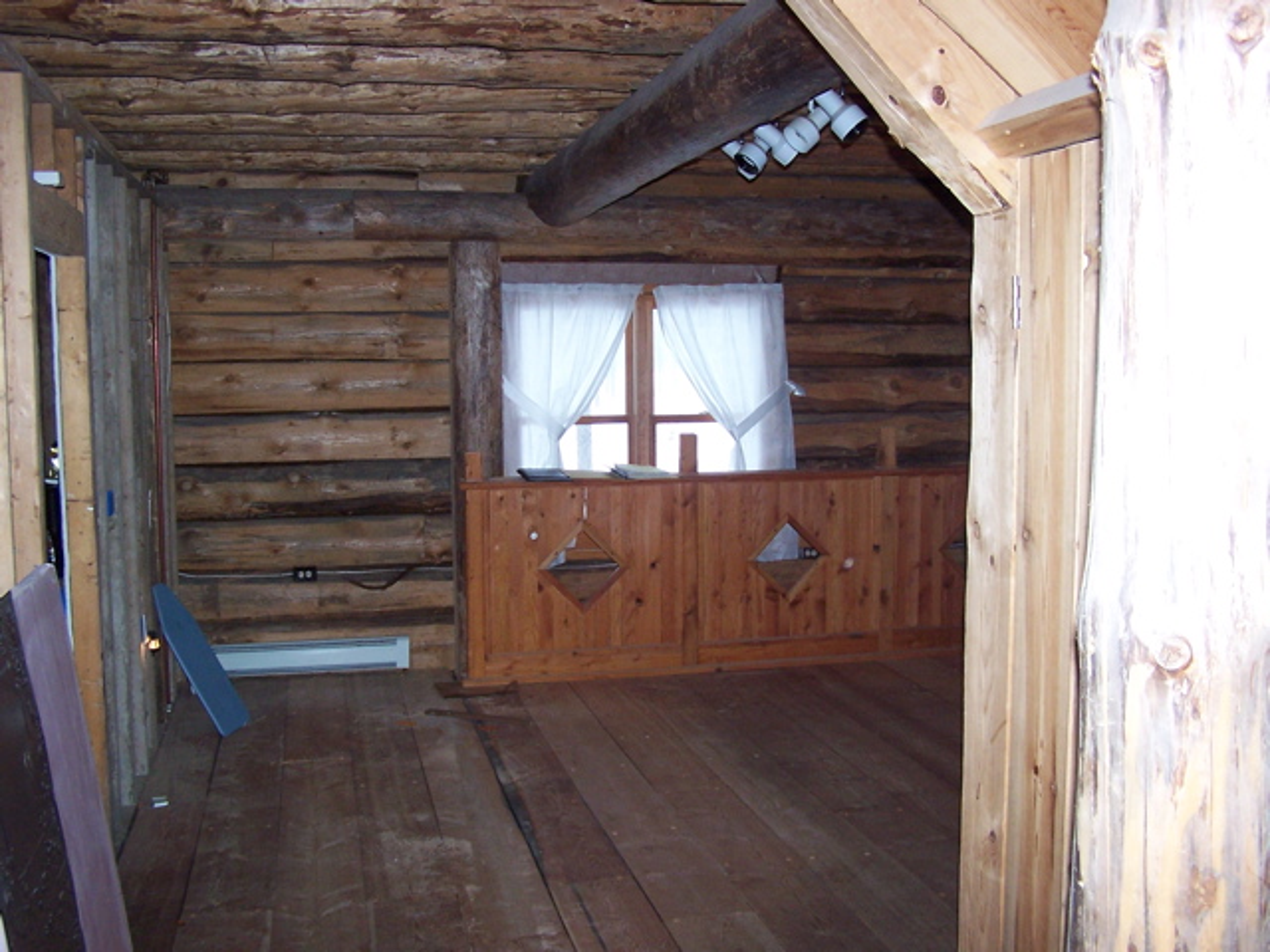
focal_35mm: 38
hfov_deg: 49.0
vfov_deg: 37.7
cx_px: 635
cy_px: 476
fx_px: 1394
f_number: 2.8
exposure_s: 1/60
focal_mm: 6.3
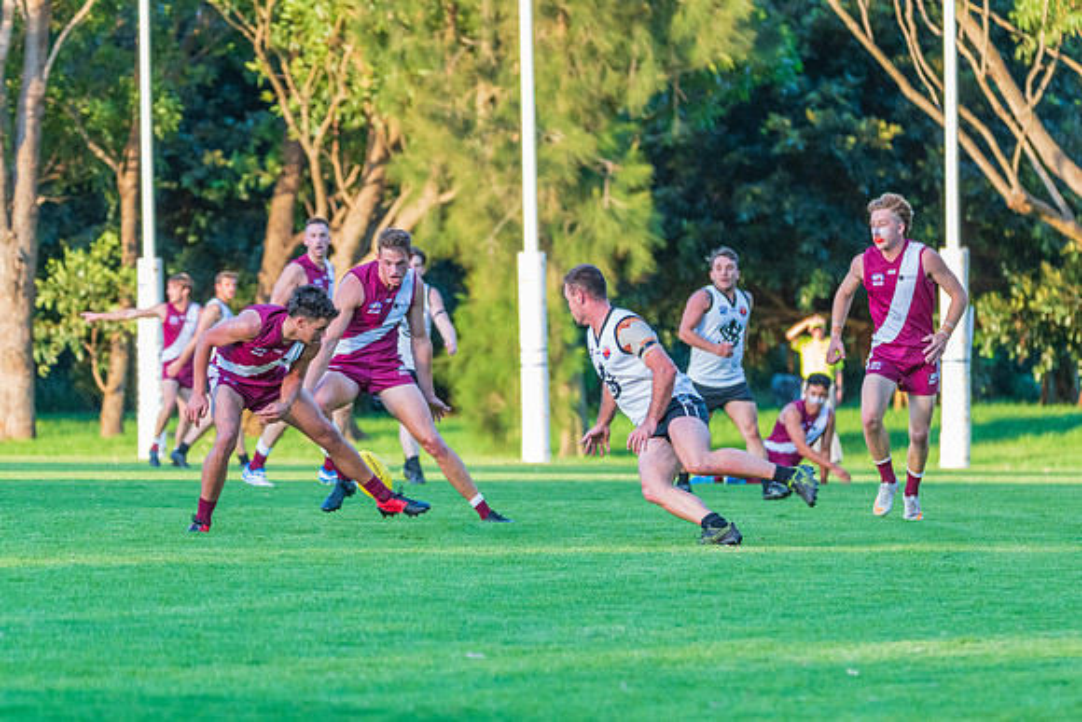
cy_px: 393
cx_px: 613
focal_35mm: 276
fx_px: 8285
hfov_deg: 7.5
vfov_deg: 5.0
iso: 1600
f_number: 5.6
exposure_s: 1/500
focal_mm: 240
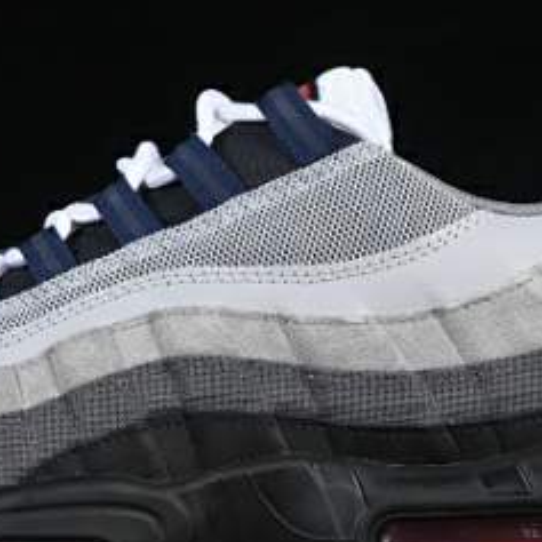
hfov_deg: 8.9
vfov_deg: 8.9
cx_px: 215
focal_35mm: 196
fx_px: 3472
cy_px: 290
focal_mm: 50
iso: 160
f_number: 7.1
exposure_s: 1/80
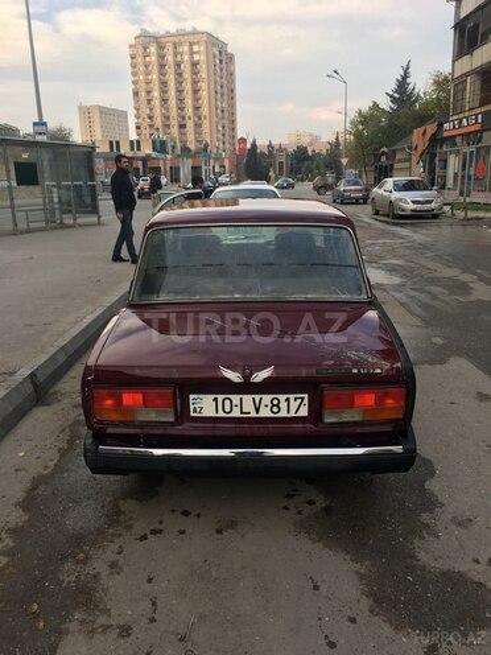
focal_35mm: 29
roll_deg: +2.3
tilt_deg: -15.2
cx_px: 246
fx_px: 548
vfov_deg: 61.7
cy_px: 328
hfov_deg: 48.2
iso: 25
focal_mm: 4.15
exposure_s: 1/119
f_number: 2.2
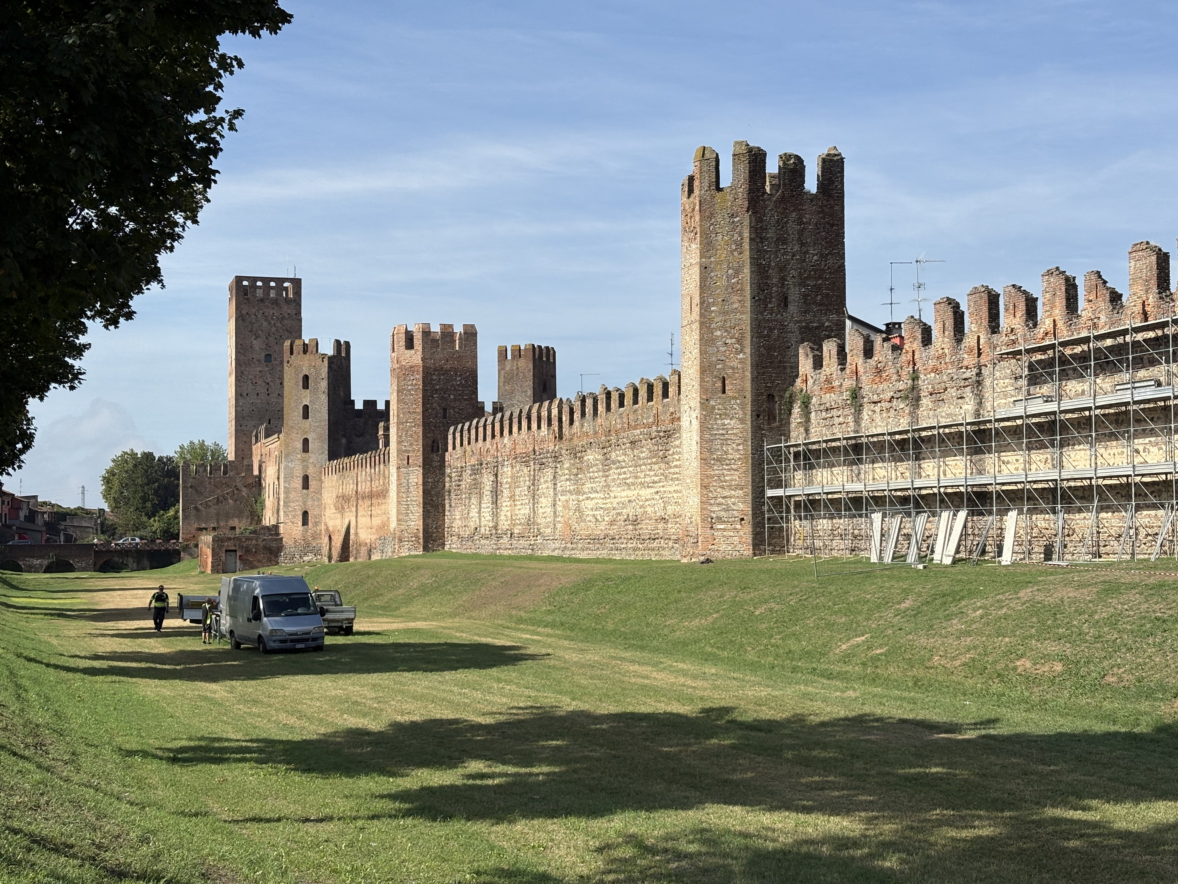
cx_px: 589
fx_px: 1770
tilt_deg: +3.5
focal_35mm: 52
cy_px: 442
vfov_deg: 28.0
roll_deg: +1.0
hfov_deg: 36.8
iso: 40
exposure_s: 1/4065
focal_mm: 5.96
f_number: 1.6
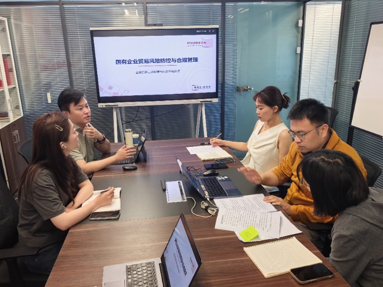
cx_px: 192
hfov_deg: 65.3
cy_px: 144
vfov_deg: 51.4
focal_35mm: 27
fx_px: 299
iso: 400
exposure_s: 1/50
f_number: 4
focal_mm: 6.98
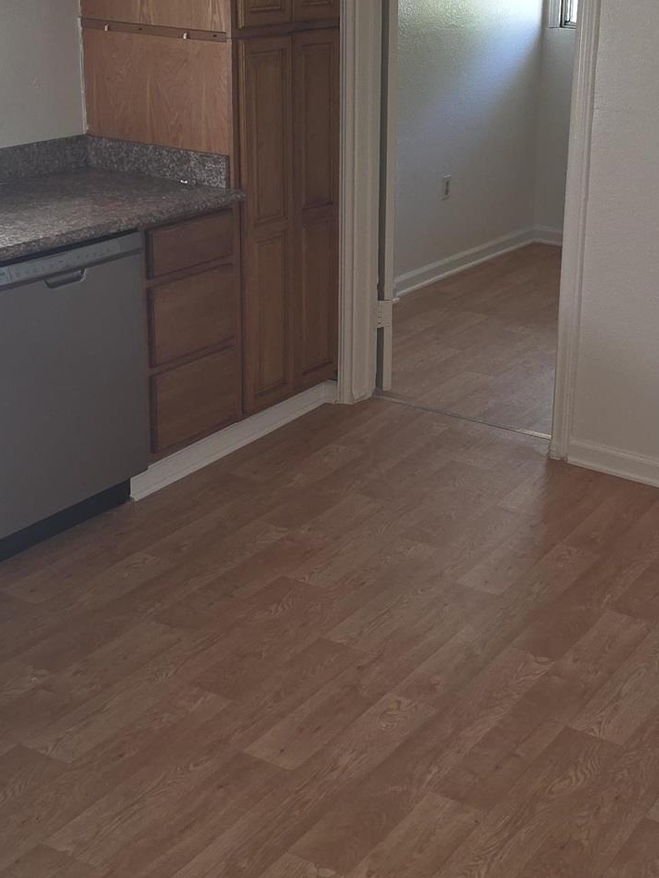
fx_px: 1421
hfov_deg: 25.9
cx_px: 459
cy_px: 371
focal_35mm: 56
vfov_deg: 34.3
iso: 125
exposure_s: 1/60
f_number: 1.7
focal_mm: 6.3
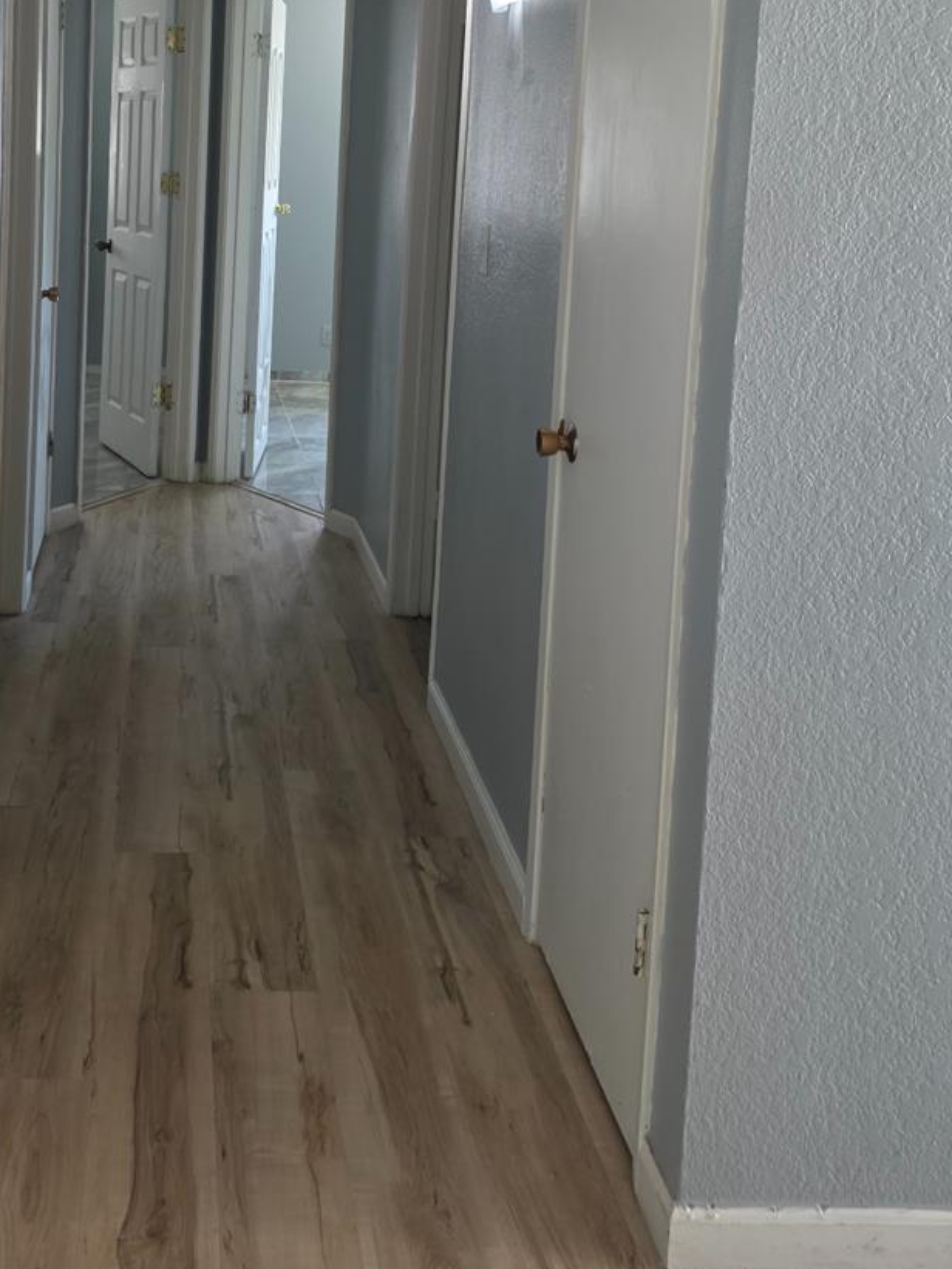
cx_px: 264
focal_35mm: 42
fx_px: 1540
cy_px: 312
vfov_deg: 43.3
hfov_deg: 33.8
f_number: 1.7
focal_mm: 6.25
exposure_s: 1/120
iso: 320
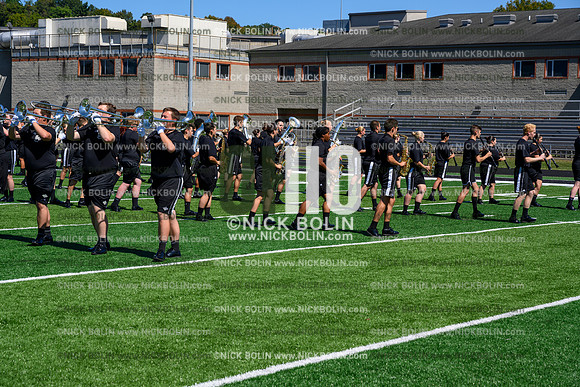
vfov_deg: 19.5
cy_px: 194
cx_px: 290
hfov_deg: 28.8
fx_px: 1128
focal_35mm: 70
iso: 160
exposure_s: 1/640
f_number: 8
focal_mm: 70
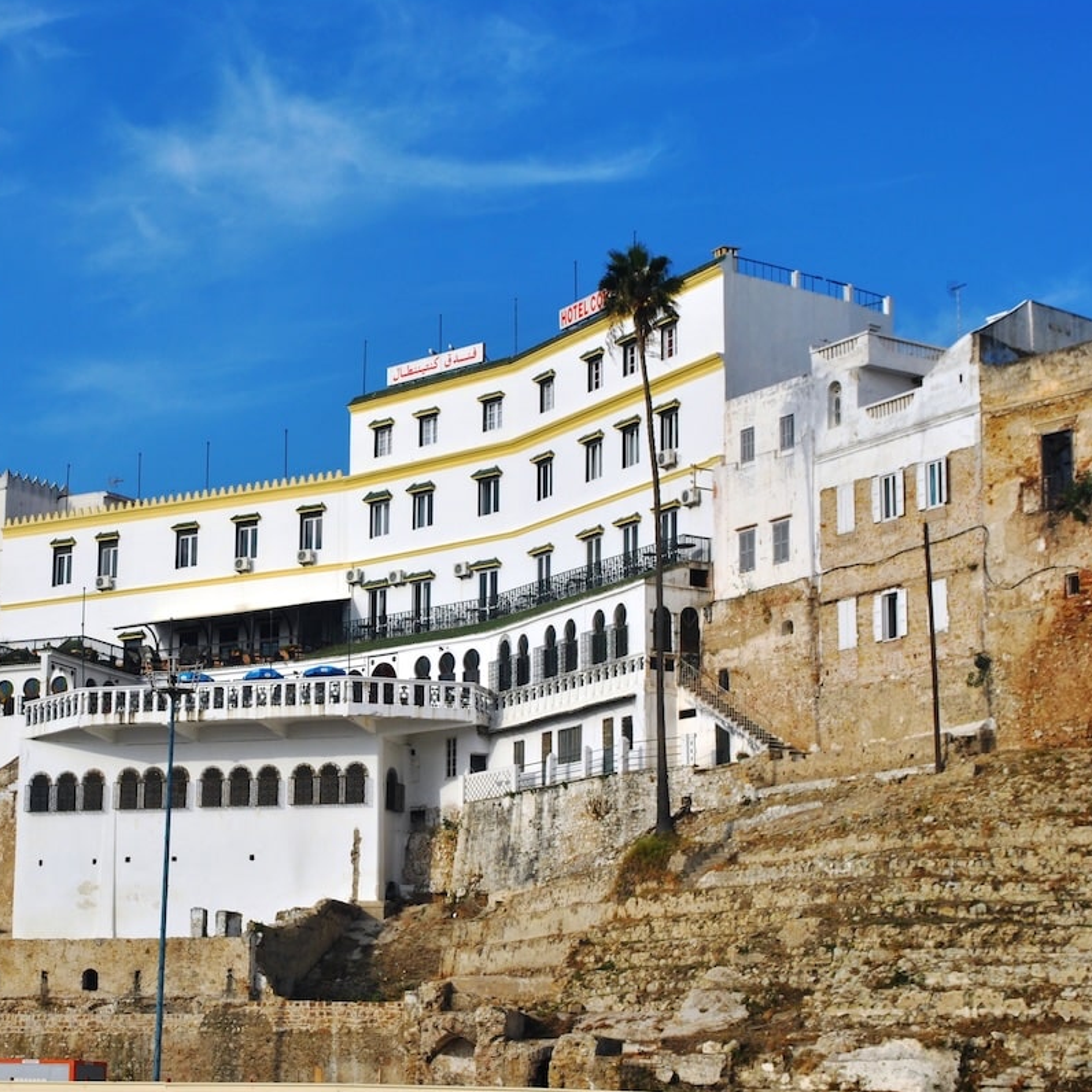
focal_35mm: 77
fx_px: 2748
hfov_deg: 22.3
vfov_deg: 22.5
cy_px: 547
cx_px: 277
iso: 100
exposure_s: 1/320
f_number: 9
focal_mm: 40
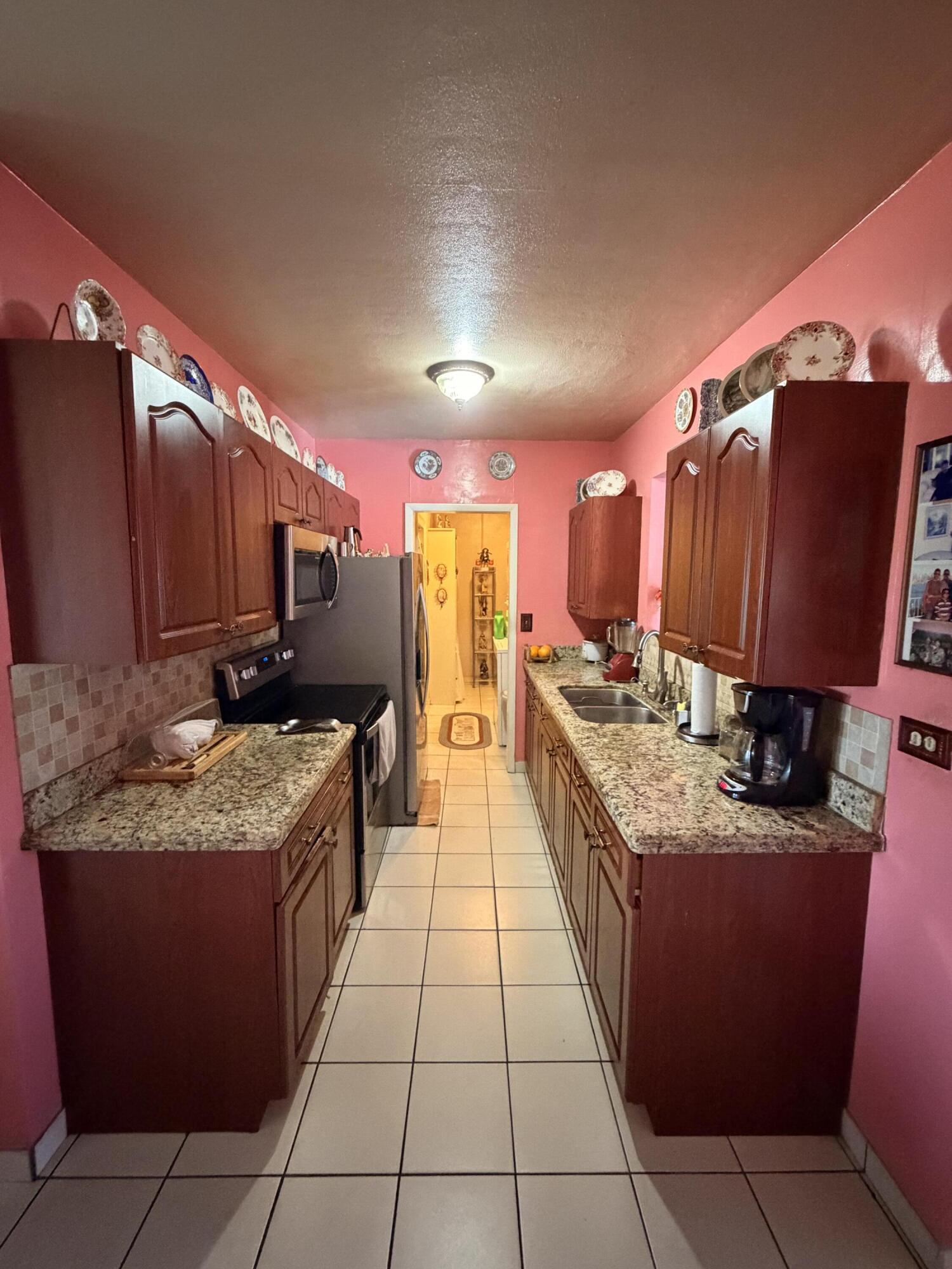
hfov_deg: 85.7
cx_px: 476
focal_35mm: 14
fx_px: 513
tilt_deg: -6.8
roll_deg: -0.4
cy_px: 634
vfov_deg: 102.1
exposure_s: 1/40
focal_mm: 2.22
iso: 1250
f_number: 2.2
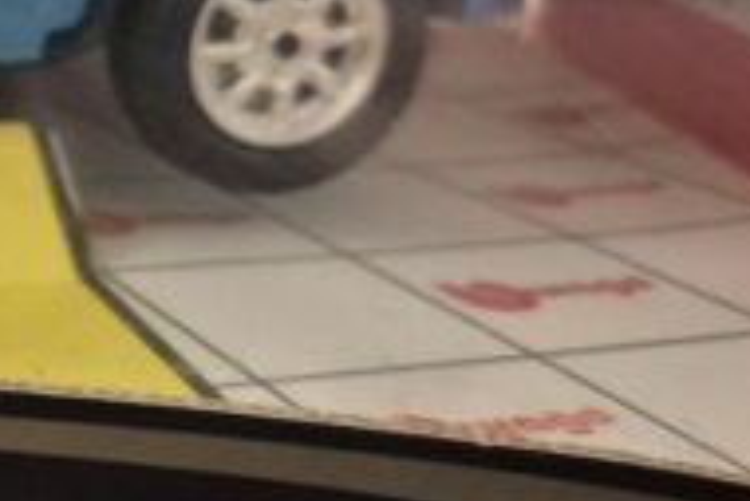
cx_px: -367
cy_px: 116
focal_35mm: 88
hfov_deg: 20.0
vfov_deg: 15.5
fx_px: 1835
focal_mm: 5.4
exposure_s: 1/100
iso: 1600
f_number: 1.8
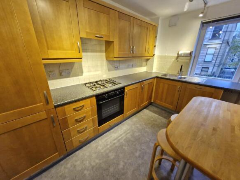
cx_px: 120
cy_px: 90
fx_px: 90
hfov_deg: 106.2
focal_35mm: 13
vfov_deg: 89.9
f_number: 2.2
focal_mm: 1.74
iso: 200
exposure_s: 1/50
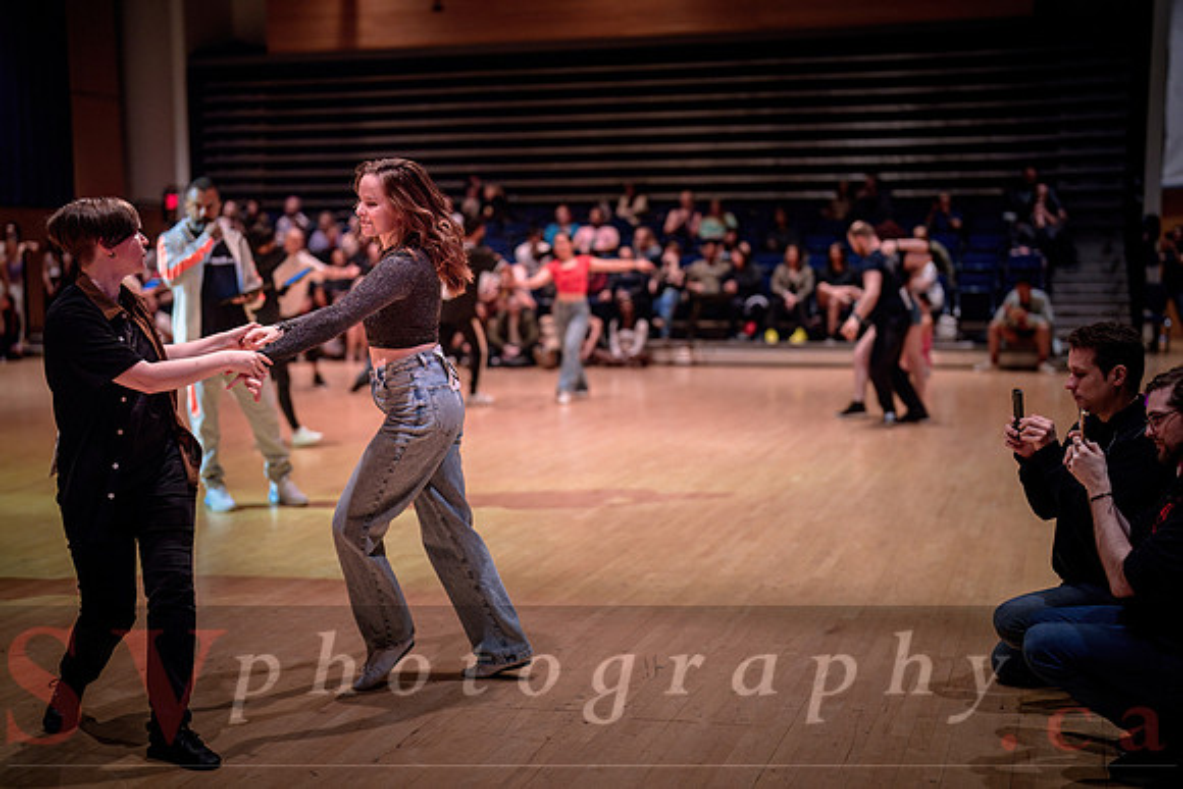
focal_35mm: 50
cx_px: 592
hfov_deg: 39.6
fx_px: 1643
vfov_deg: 27.0
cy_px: 394
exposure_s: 1/250
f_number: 1.4
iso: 1600
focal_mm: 50
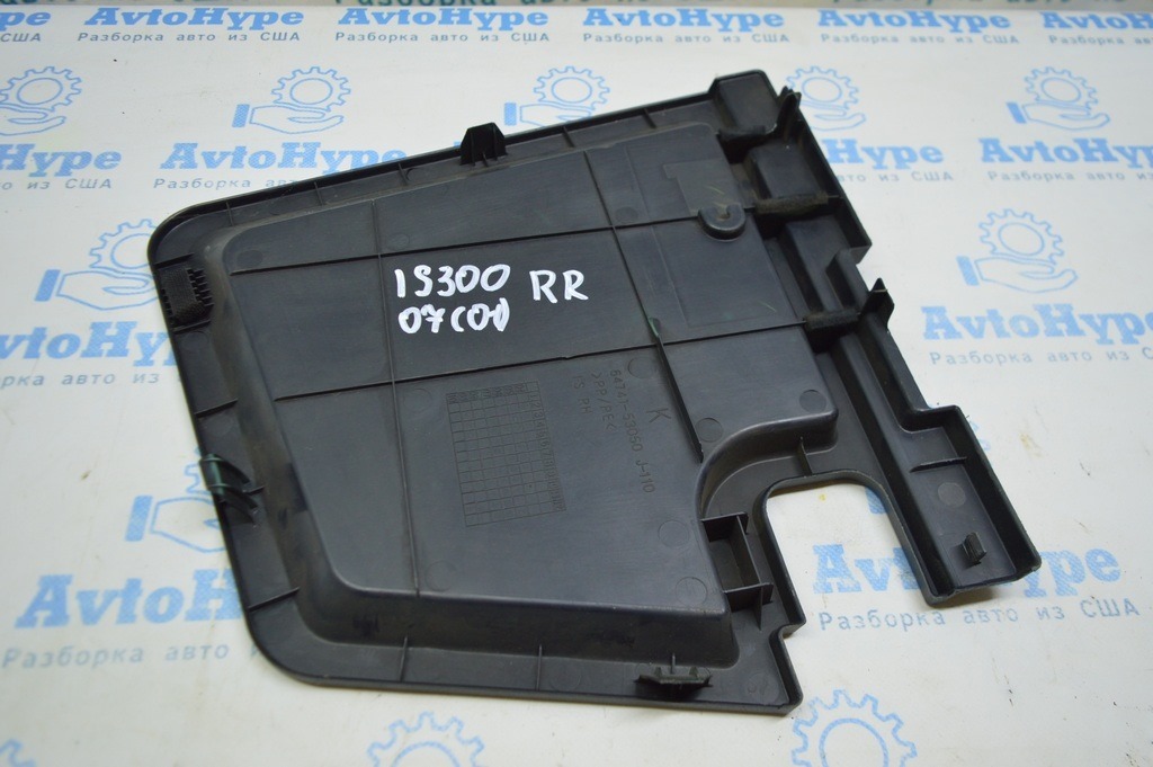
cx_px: 576
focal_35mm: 27
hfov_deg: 67.4
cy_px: 384
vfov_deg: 47.9
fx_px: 864
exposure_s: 1/60
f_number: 3.5
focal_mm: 18
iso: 400
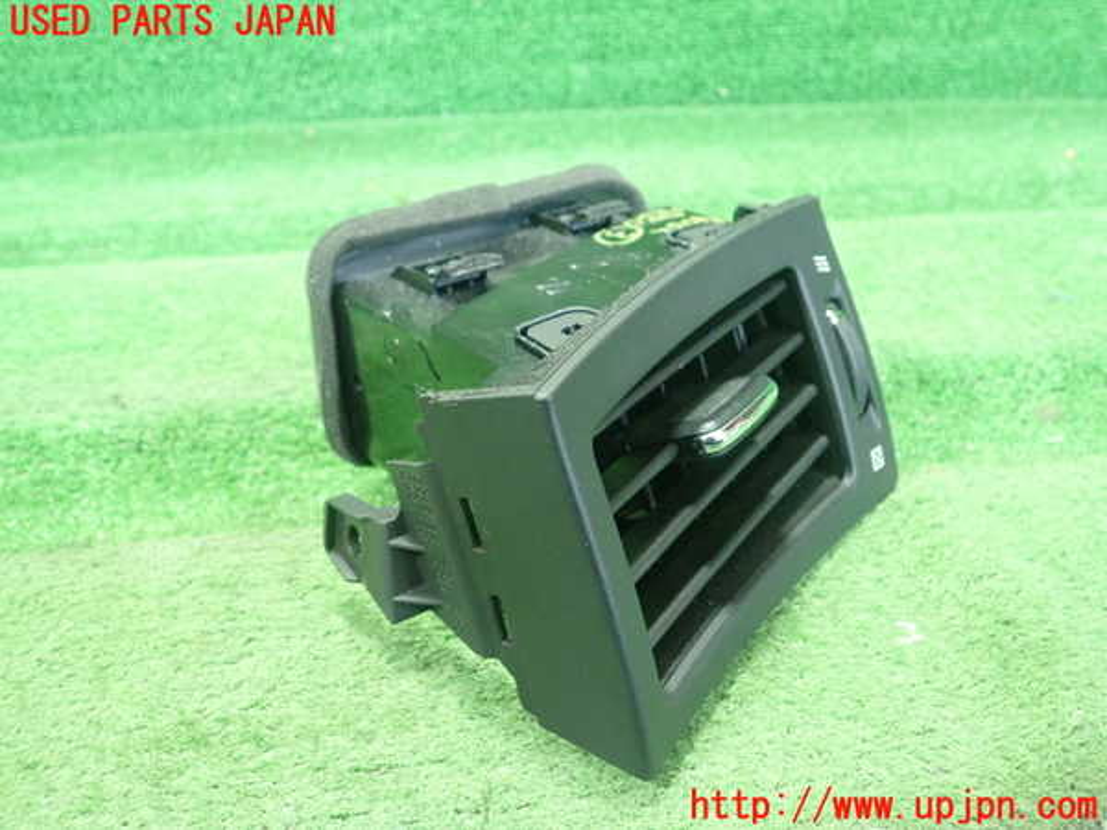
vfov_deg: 46.8
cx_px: 554
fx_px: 959
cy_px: 415
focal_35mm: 30
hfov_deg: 60.0
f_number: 2.3
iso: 800
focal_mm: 5.5
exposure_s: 1/80
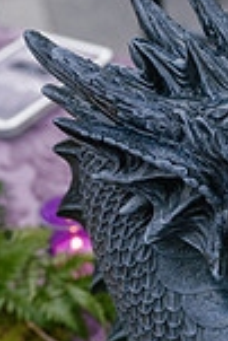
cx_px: 327
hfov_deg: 9.0
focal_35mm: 149
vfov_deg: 13.5
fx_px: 1412
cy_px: 355
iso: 800
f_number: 4.5
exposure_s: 1/125
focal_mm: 50
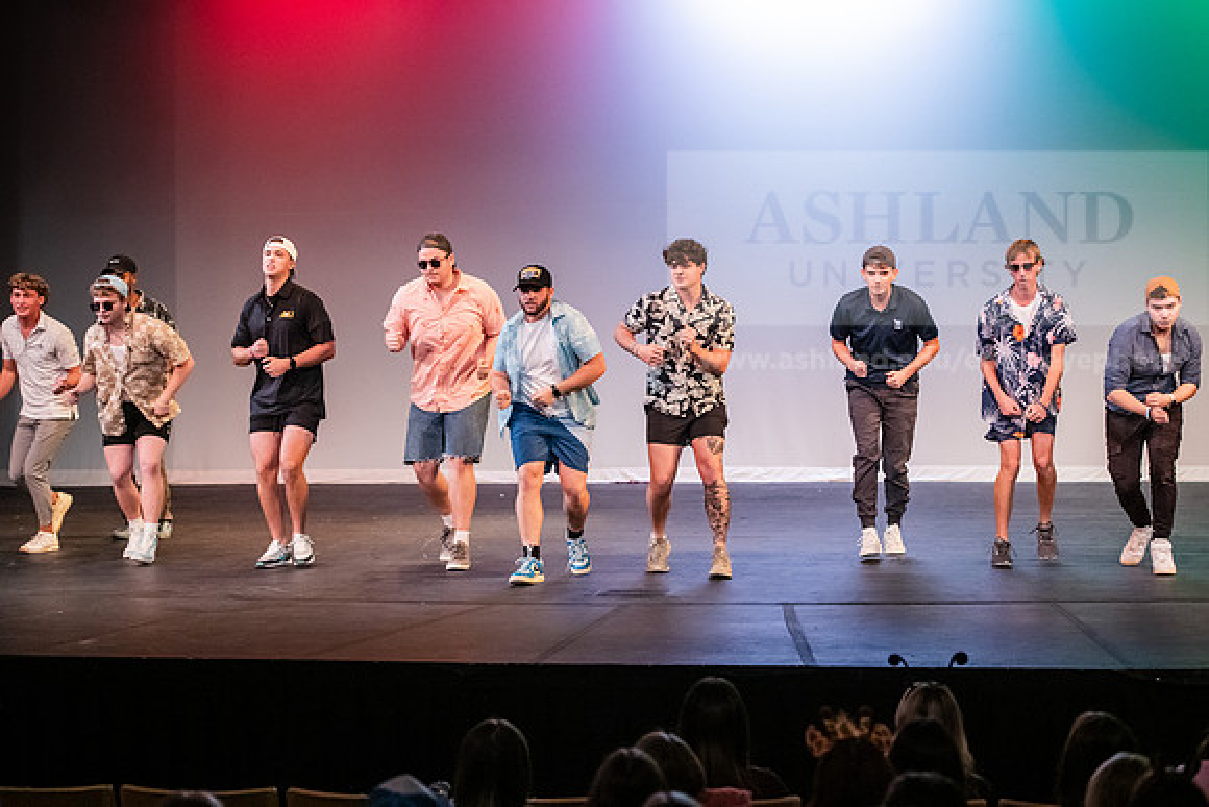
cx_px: 604
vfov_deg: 16.7
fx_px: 2754
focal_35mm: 82
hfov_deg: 24.8
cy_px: 404
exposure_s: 1/250
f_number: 3.2
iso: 4000
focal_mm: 82
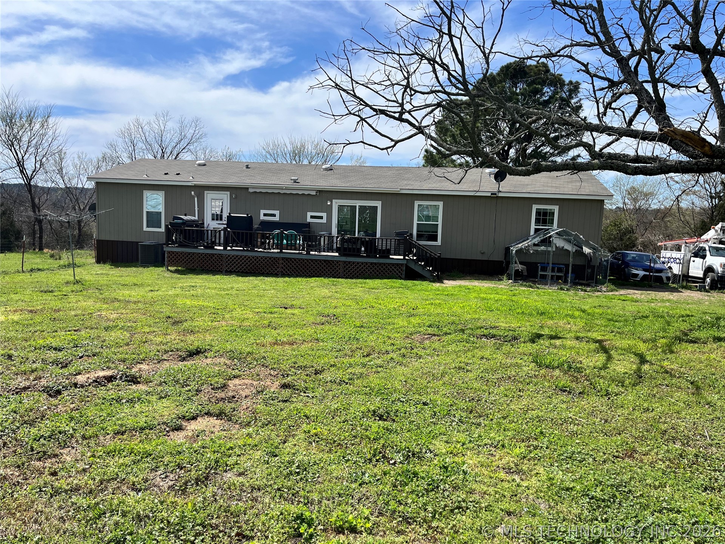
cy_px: 272
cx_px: 362
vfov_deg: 53.1
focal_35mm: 26
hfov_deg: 67.3
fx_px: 545
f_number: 1.6
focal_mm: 5.1
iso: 50
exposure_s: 1/4310
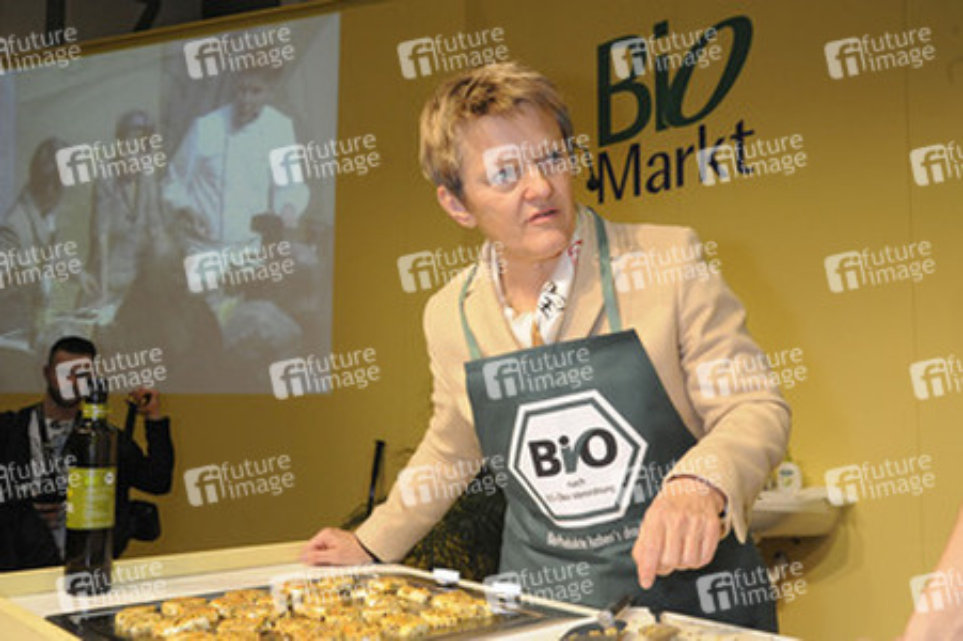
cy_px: 320
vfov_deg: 37.8
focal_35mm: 35
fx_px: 936
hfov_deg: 54.5
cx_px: 482
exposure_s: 1/200
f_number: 8
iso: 3200
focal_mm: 35
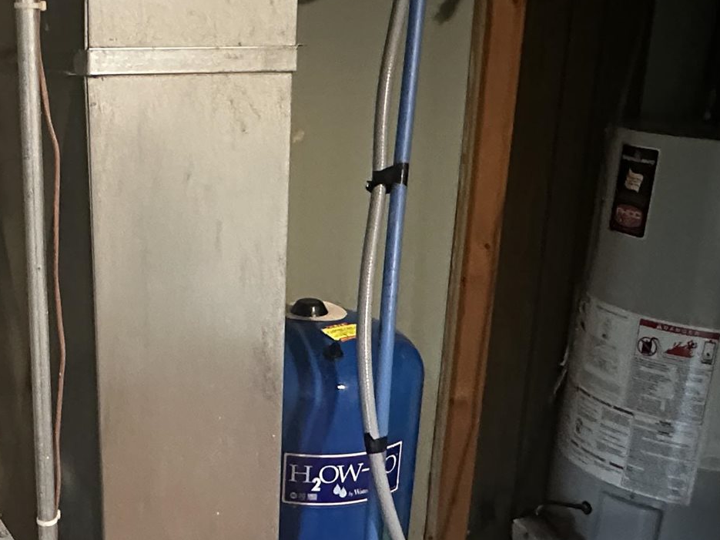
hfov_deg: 39.3
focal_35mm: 46
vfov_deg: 31.3
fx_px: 957
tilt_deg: -17.6
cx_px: 126
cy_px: 350
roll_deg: +1.4
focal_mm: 2.22
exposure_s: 1/40
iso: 1000
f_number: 2.2
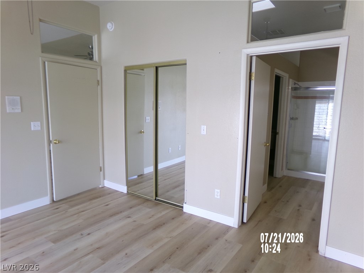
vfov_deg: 56.8
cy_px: 136
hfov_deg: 71.6
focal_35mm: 24
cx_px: 182
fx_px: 252
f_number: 3.7
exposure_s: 1/34
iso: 100
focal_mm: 4.3
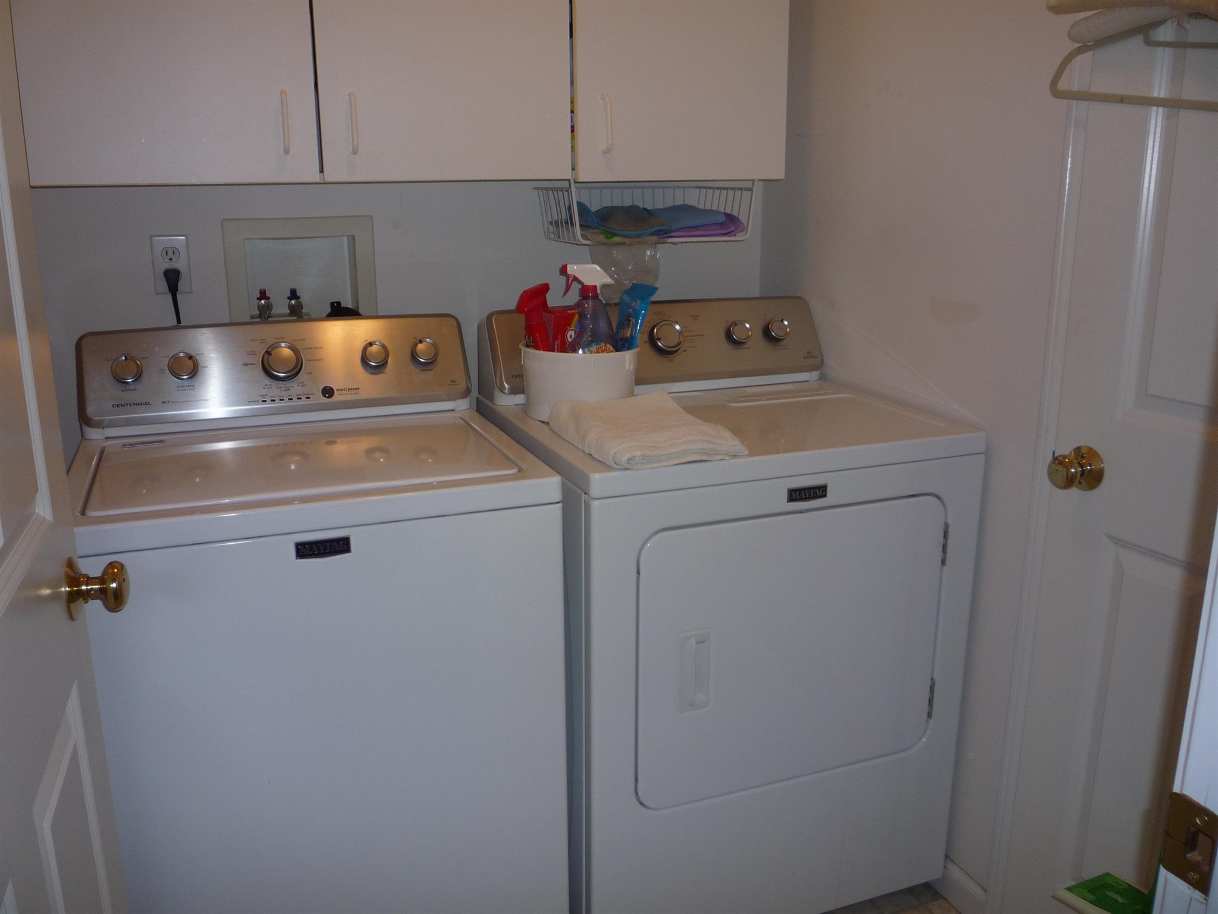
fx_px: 1056
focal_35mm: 30
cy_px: 457
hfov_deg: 60.0
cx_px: 609
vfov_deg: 46.8
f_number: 3.3
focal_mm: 5.2
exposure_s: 1/30
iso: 100
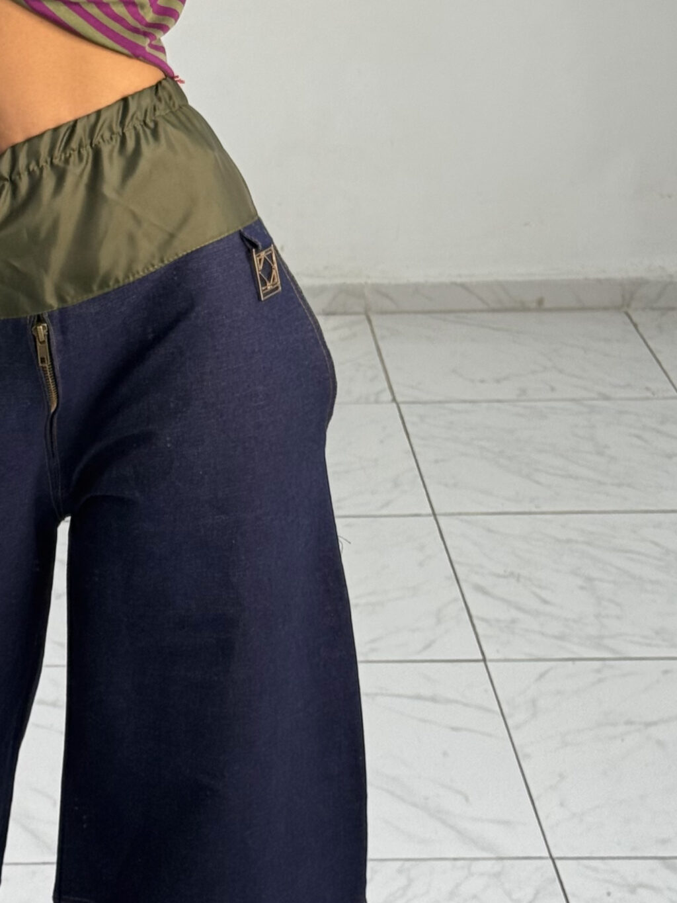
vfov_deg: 21.3
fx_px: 2347
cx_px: 106
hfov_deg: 16.3
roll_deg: +2.1
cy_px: 820
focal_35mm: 90
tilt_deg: -24.2
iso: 64
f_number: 1.78
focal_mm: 6.76
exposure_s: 1/100
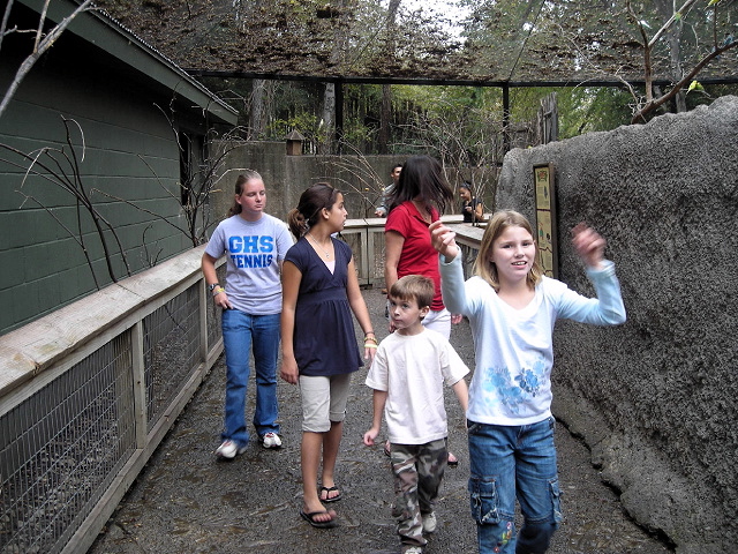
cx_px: 369
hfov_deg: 49.0
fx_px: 810
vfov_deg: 37.7
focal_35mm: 38
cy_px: 277
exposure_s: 1/38.7
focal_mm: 6.3
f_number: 3.2
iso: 50
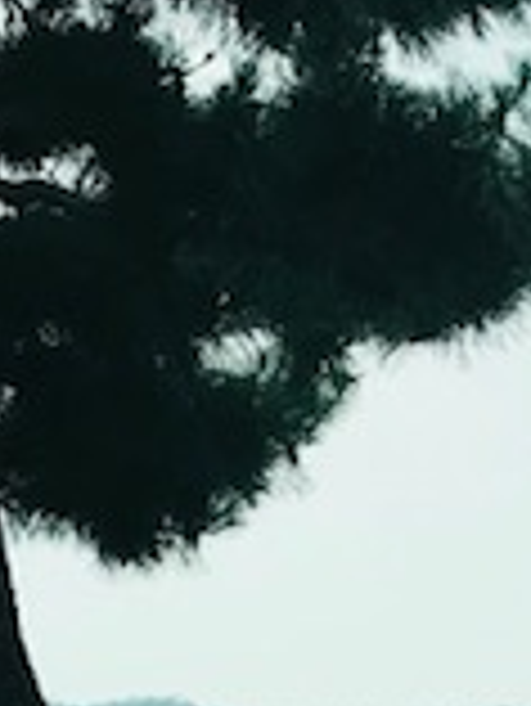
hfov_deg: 12.4
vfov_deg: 15.8
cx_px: 765
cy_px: 1084
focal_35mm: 114
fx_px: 2328
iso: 20
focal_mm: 3.99
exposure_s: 1/1546
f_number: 1.8
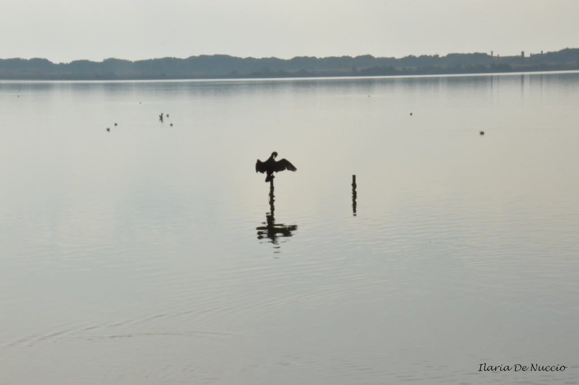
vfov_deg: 15.7
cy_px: 192
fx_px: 1398
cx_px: 290
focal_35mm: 87
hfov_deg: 23.4
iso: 400
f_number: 32
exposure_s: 1/125
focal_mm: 58
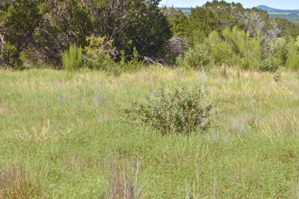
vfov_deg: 16.0
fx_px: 696
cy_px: 14
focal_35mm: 84
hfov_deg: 23.7
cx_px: 261
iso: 200
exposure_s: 1/50
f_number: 14
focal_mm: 24
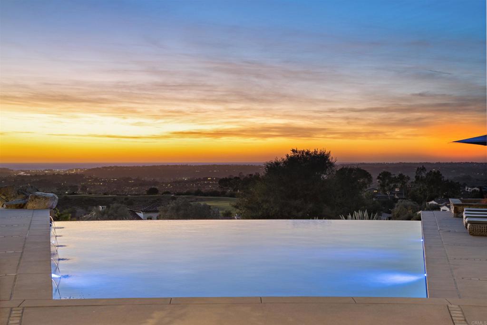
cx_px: 244
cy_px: 162
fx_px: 676
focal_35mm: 50
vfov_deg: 27.0
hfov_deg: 39.6
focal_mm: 50
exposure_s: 1/20
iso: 160
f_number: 7.1
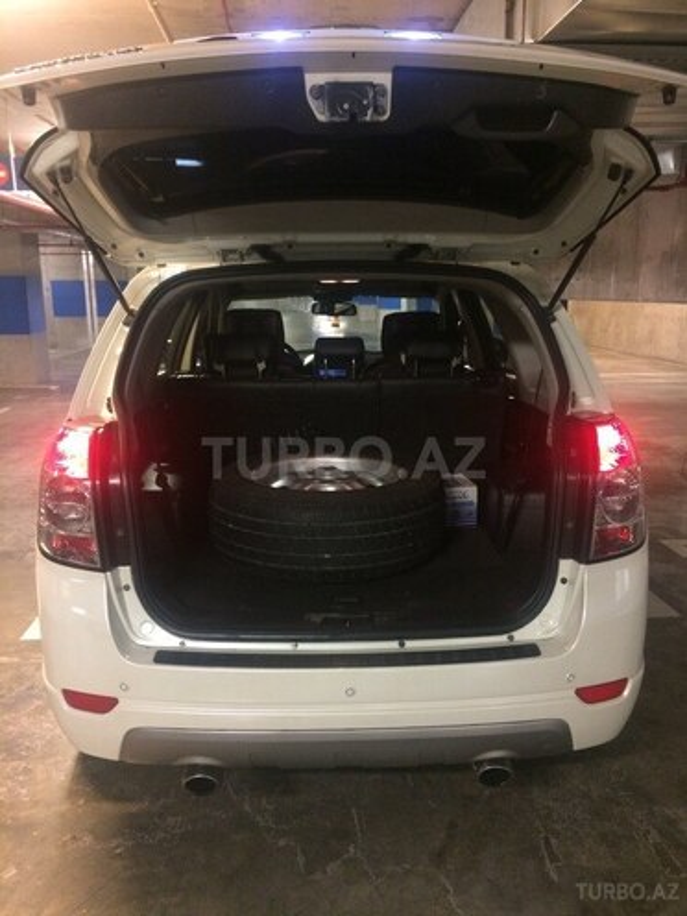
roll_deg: +1.1
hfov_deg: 48.2
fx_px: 767
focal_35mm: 29
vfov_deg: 61.7
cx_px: 344
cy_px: 458
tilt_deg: -12.9
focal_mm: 4.15
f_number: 2.2
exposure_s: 1/20
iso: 320
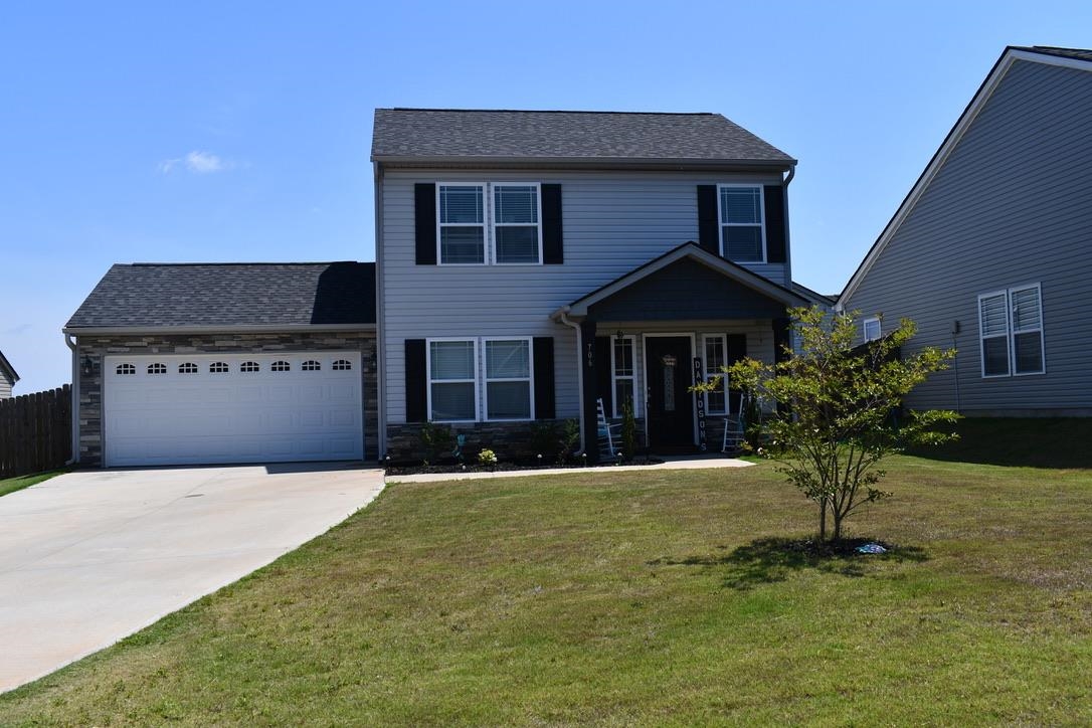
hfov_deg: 57.2
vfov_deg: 40.0
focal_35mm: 33
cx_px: 546
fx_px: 1001
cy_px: 364
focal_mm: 22
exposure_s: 1/320
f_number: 9
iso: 100
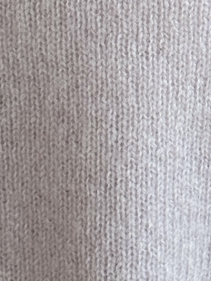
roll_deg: +3.1
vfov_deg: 7.1
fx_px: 2235
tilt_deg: -11.4
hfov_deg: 5.2
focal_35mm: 275
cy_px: -97
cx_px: 595
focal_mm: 6.76
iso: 64
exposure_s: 1/204
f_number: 1.78
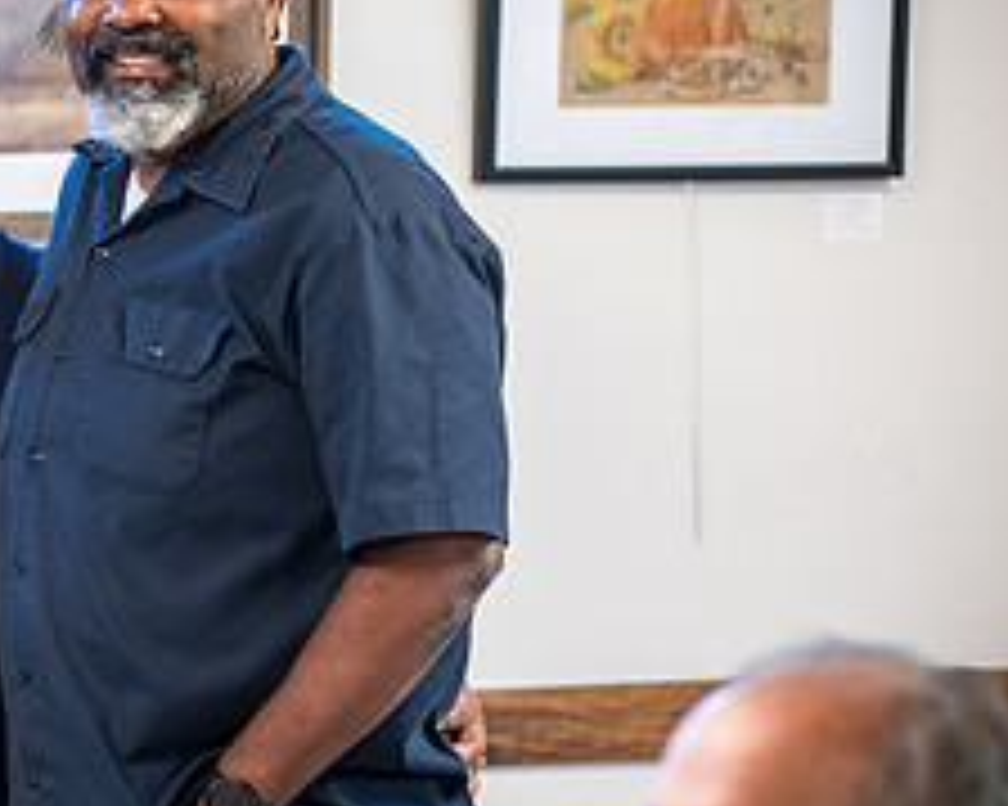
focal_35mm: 292
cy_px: 320
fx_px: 8707
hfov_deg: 6.6
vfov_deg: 5.3
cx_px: -81
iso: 3200
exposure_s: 1/60
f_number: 4
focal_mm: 120
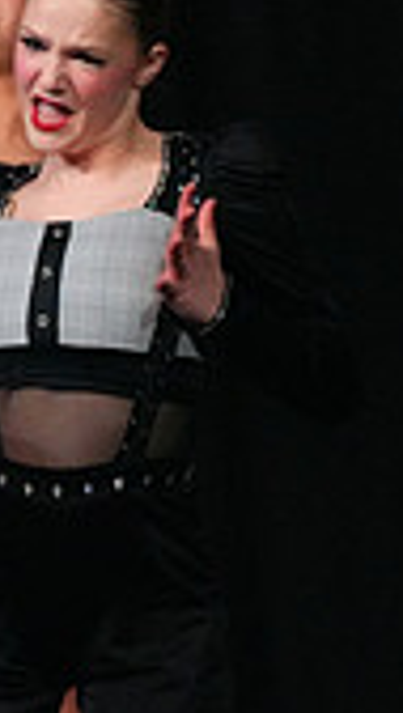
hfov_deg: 1.1
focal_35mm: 1085
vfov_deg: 2.0
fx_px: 20530
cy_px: 431
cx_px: -679
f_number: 3.5
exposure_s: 1/1250
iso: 16000
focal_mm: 300
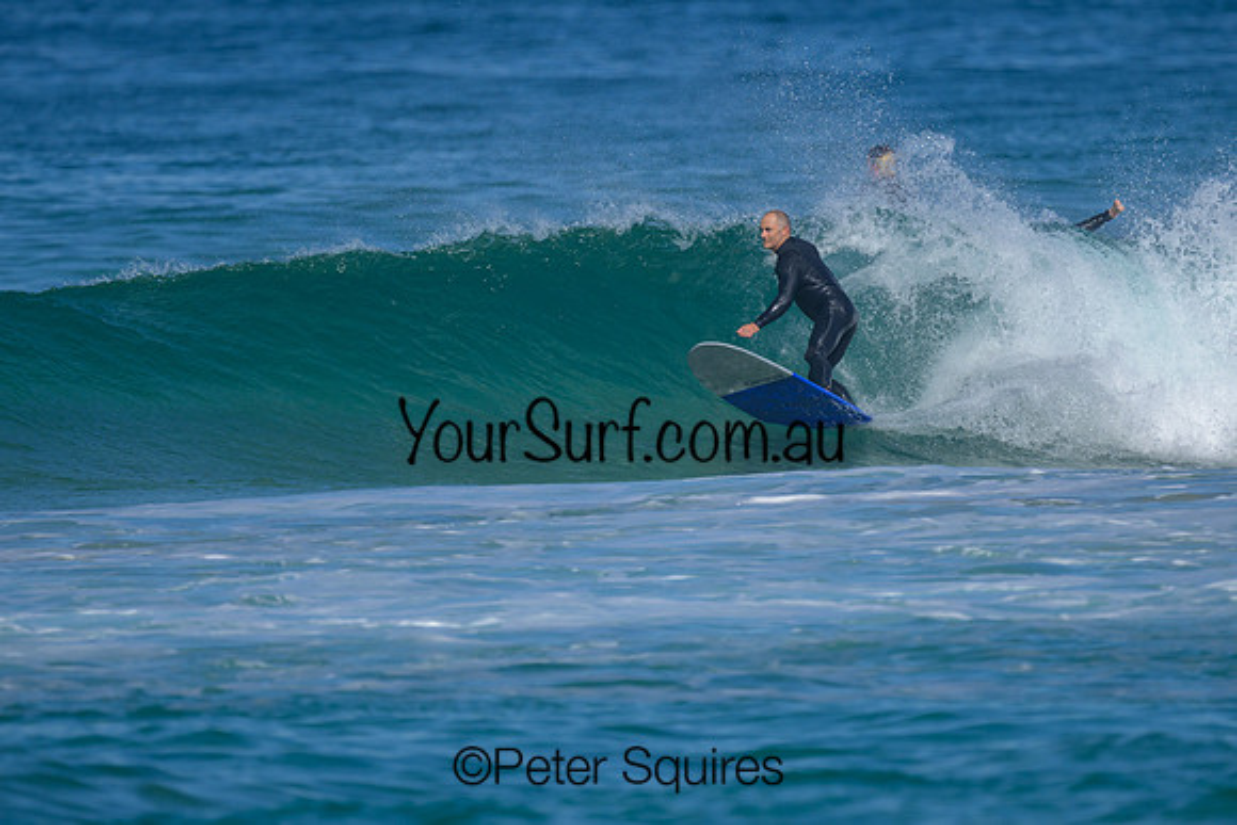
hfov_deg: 1.9
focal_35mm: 1101
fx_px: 37831
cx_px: 696
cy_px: 423
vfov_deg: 1.2
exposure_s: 1/2000
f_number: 6.3
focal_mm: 800
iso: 160
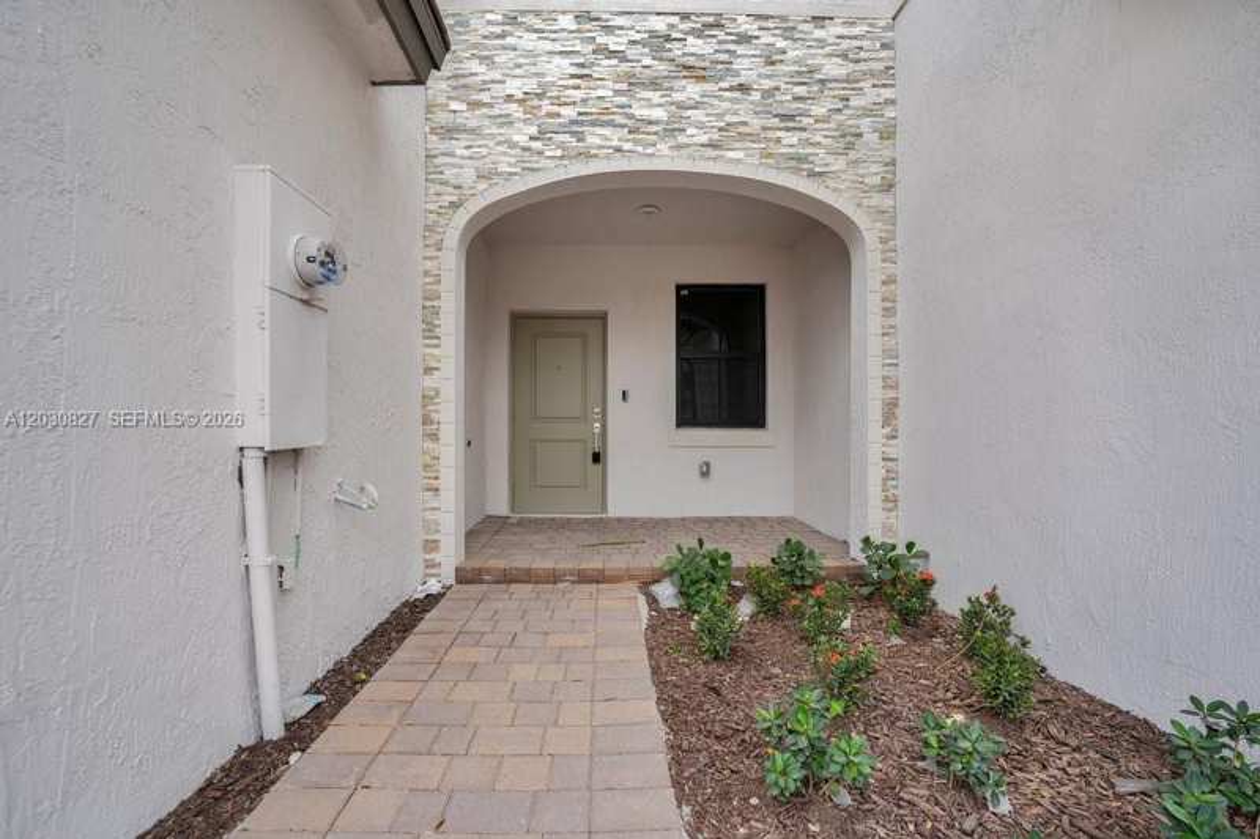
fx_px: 490
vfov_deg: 81.2
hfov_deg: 104.3
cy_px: 420
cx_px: 630
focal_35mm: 14
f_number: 4.5
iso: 100
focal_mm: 14
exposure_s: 1/200
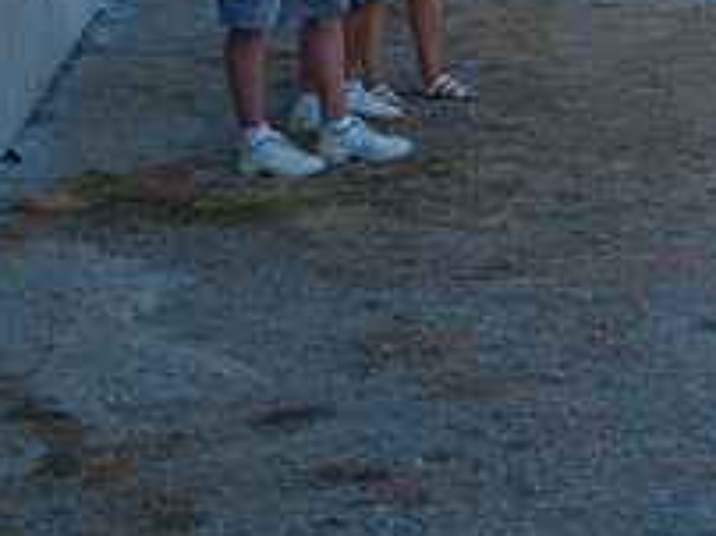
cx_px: 202
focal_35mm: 116
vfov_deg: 12.4
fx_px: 2397
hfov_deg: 16.9
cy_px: -108
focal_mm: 28
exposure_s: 1/400
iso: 500
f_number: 8
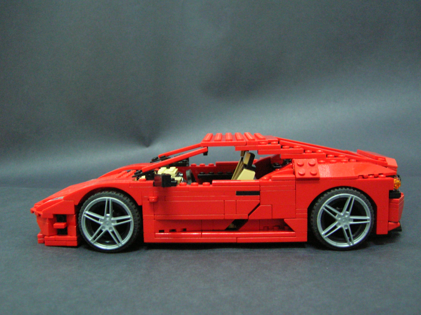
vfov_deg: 39.6
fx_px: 437
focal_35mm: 36
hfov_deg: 51.4
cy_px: 158
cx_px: 210
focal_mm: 6
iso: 200
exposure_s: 1/2.4
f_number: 2.9
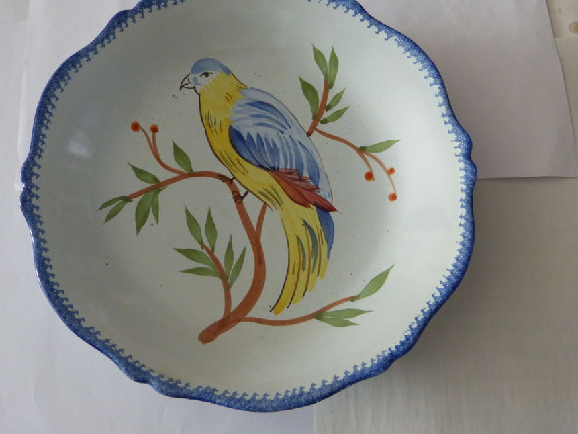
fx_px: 601
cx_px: 268
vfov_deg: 39.7
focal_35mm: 36
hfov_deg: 51.3
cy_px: 207
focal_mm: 5.4
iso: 400
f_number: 3
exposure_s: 1/25
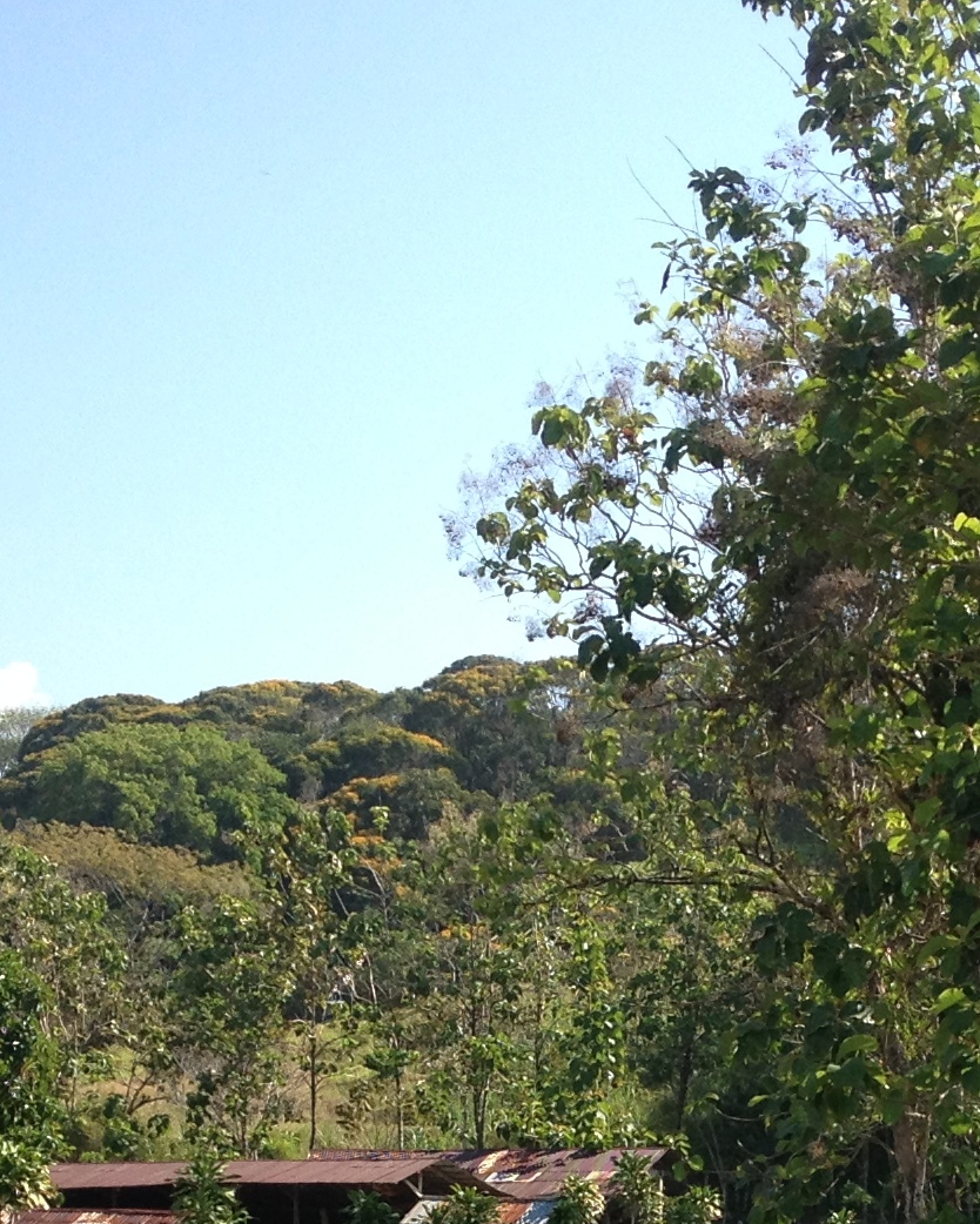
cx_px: 770
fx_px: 3878
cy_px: 1417
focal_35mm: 107
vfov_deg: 17.2
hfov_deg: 14.3
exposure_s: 1/836
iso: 50
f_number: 2.4
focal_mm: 4.28
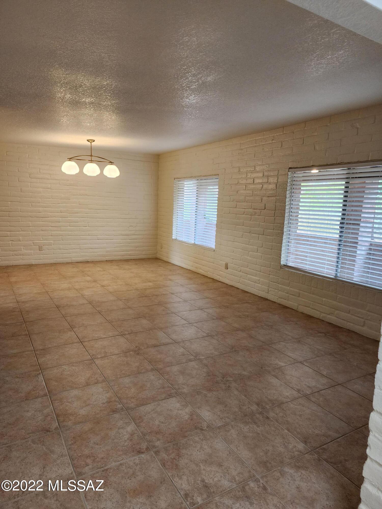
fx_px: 338
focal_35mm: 23
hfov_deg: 58.9
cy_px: 254
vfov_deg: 73.9
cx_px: 191
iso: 250
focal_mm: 6.4
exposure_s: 1/120
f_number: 1.8
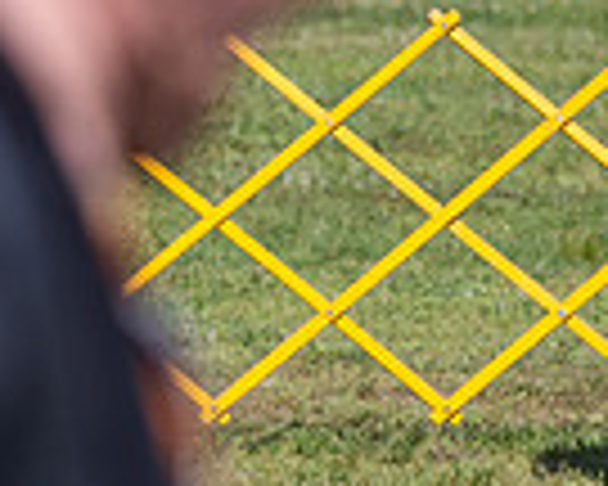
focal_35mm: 763
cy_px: -126
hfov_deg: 2.5
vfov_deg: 2.0
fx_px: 13730
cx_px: 561
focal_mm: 162
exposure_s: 1/2000
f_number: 6.3
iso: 320
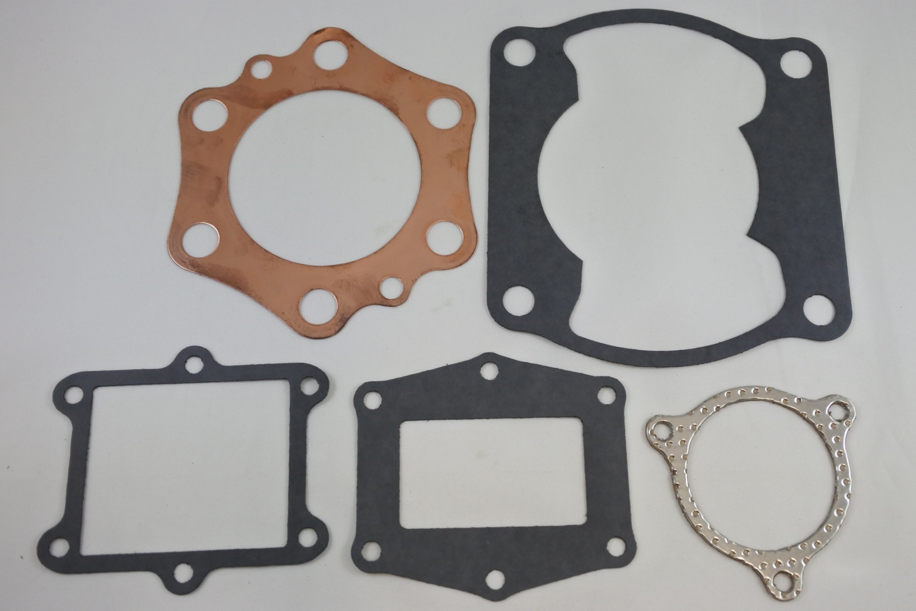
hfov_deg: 53.1
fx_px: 916
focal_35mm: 36
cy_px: 306
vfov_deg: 36.9
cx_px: 458
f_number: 4
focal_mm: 13.7
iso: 400
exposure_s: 1/250
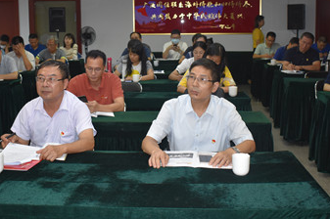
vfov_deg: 27.3
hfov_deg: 40.3
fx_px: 449
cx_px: 149
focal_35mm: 49
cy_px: 78
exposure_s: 1/60
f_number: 3.8
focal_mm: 22
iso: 1000
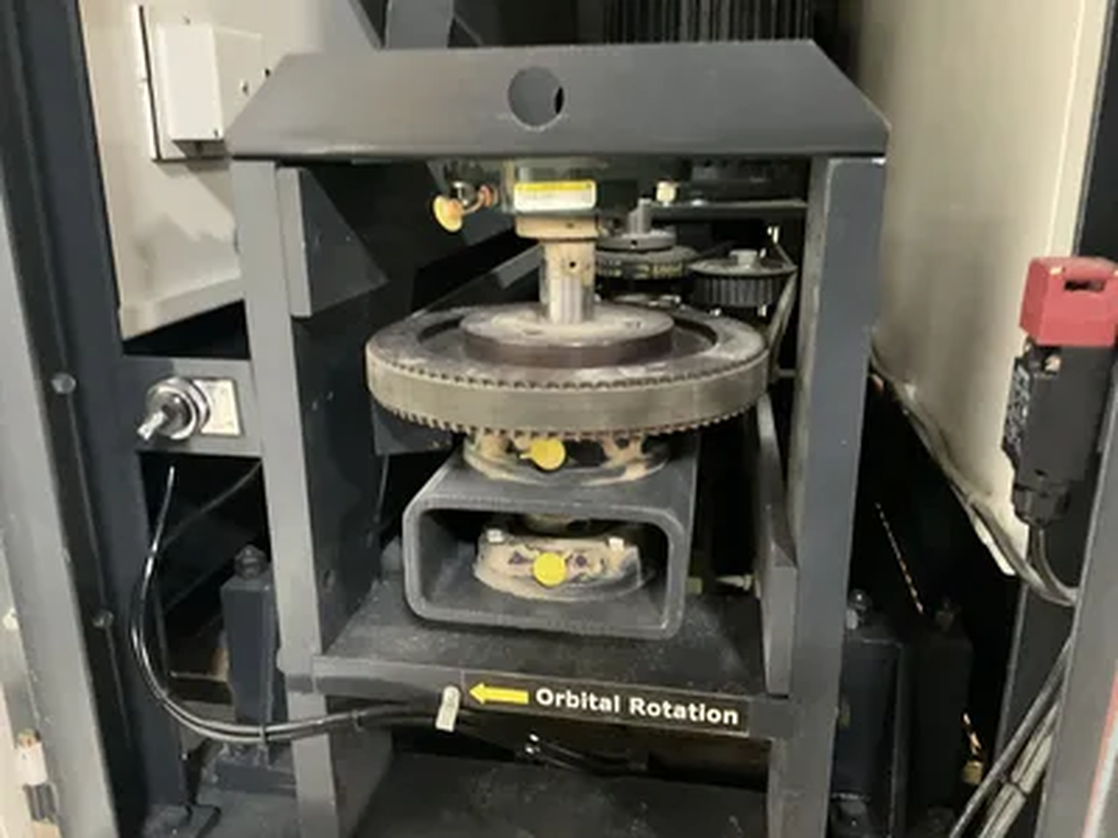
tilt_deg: -18.9
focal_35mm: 29
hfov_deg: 61.7
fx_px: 937
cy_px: 419
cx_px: 559
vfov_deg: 48.2
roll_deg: +0.0
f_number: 1.8
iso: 640
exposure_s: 1/25
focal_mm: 3
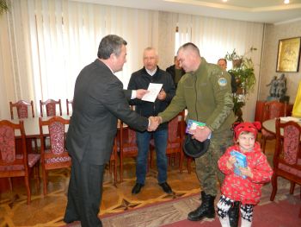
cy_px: 114
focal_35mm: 25
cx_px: 150
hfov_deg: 69.4
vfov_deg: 54.9
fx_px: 218
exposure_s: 1/30
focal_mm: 4.5
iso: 200
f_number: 3.1
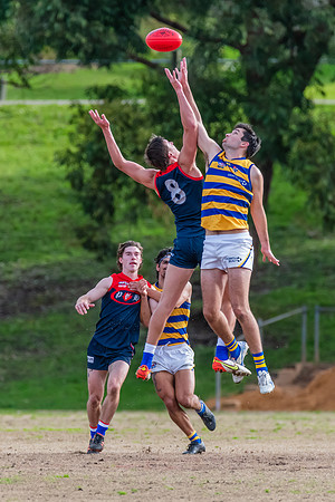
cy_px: 256
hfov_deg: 1.7
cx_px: 168
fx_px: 11599
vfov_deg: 2.5
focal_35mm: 831
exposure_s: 1/1600
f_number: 6.3
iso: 1600
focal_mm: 500
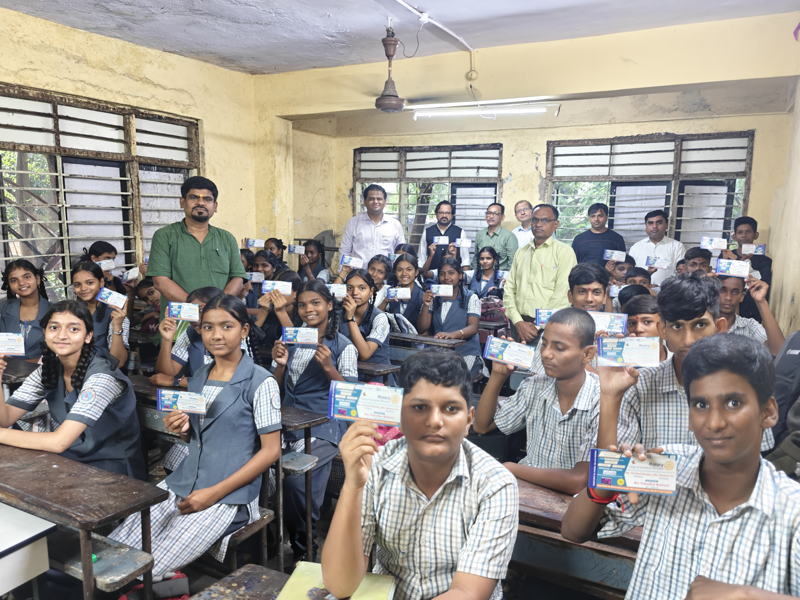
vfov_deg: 58.9
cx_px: 400
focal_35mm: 23
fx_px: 532
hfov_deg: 73.9
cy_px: 300
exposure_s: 1/33
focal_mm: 6.06
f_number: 1.6
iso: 400
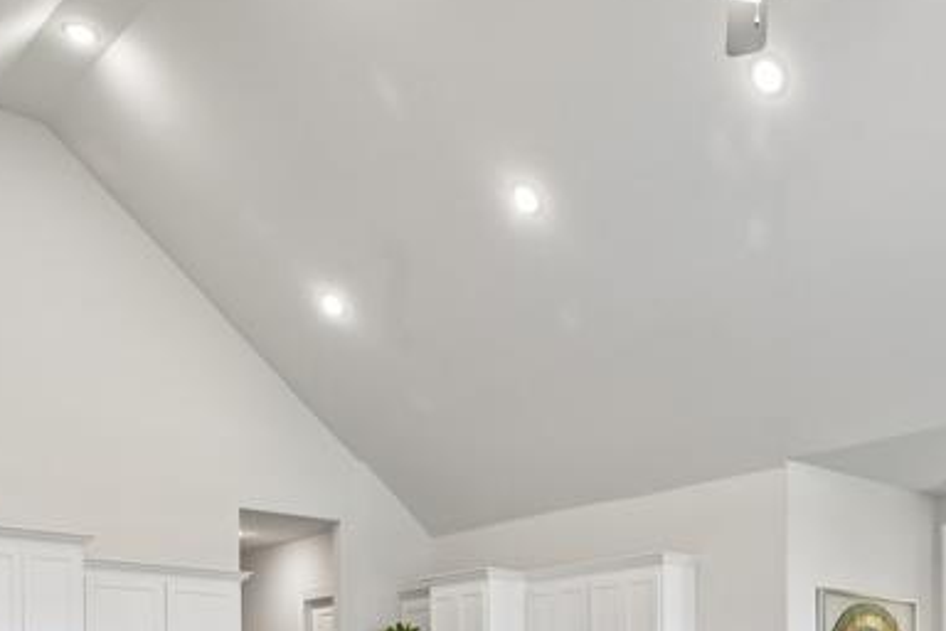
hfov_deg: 45.4
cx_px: 712
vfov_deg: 29.1
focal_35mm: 41
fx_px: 1086
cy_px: 705
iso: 400
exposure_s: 1/20
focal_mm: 15.5
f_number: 8
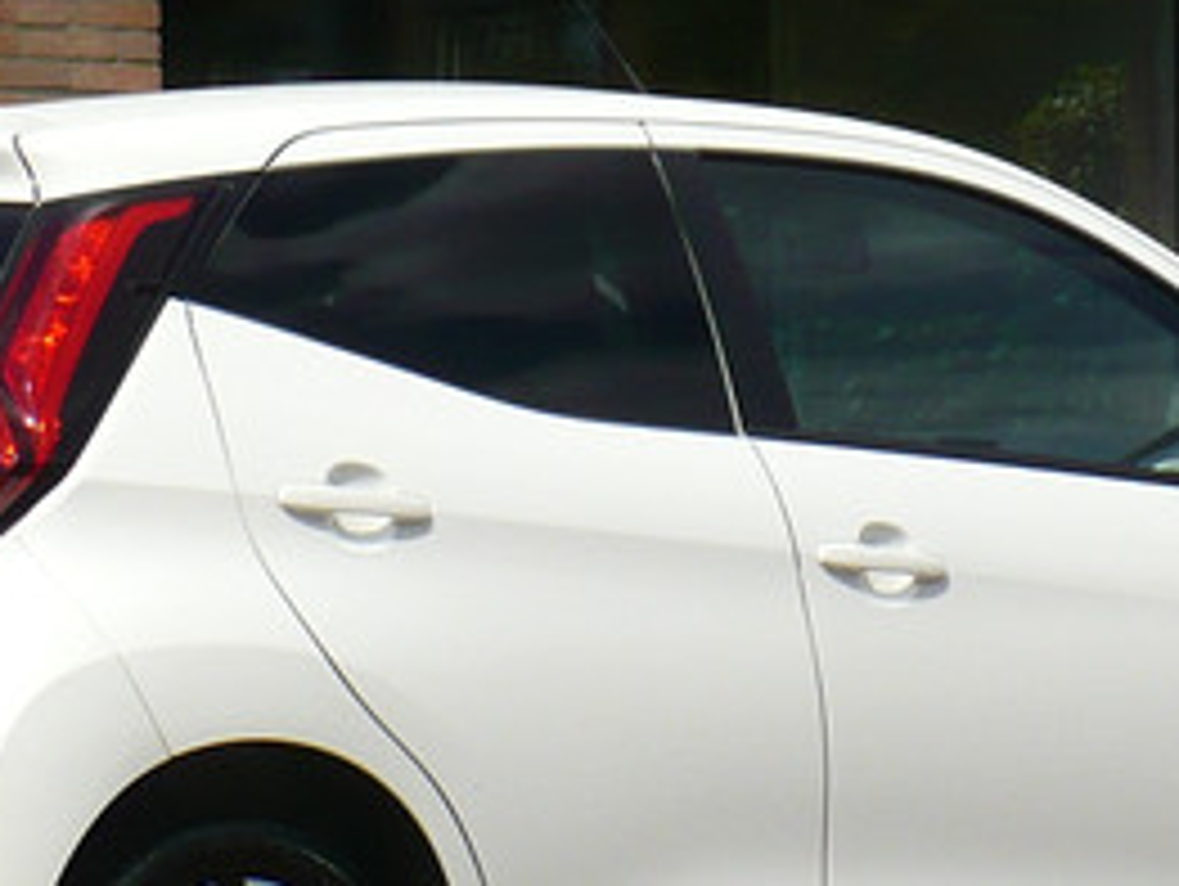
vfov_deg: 6.9
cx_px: 513
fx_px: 7398
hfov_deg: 9.1
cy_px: 274
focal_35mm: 217
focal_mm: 9.9
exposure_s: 1/250
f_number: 9
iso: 100
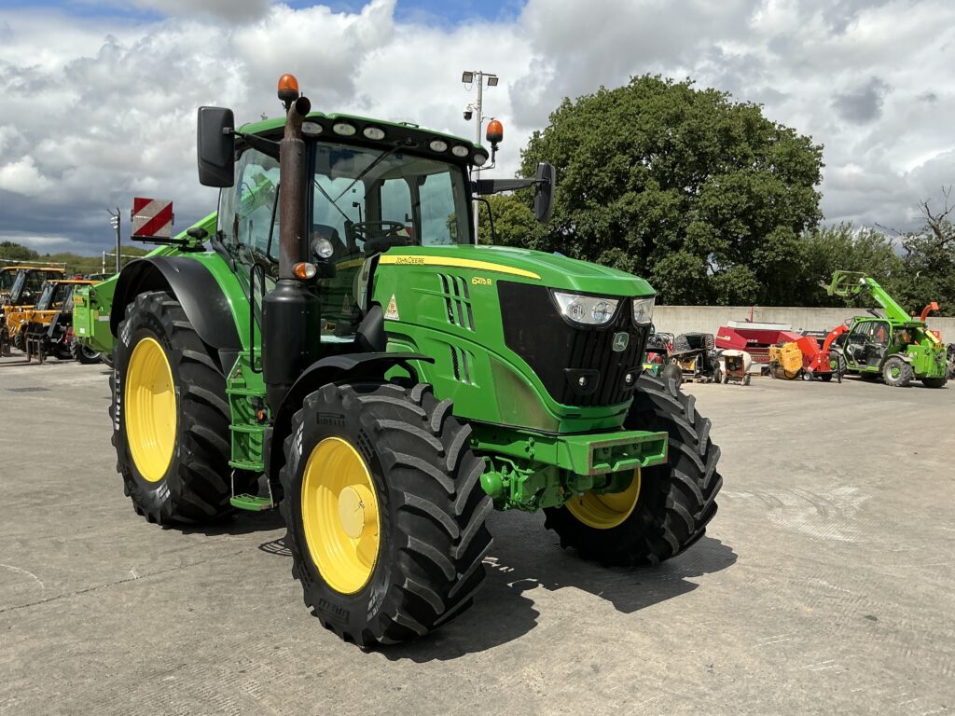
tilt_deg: -3.2
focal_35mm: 28
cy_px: 358
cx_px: 478
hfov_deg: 63.4
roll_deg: -2.2
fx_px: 772
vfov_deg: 49.7
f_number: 1.8
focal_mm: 3
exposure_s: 1/2227
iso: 25
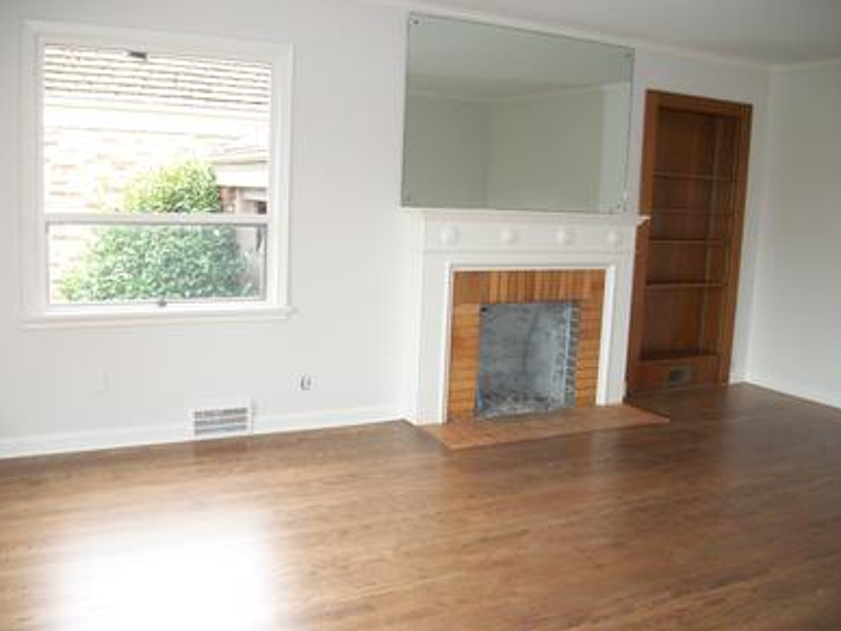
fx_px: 802
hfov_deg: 55.3
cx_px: 410
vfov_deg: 42.9
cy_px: 317
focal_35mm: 33
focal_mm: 5.7
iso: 250
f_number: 2.9
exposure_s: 1/30
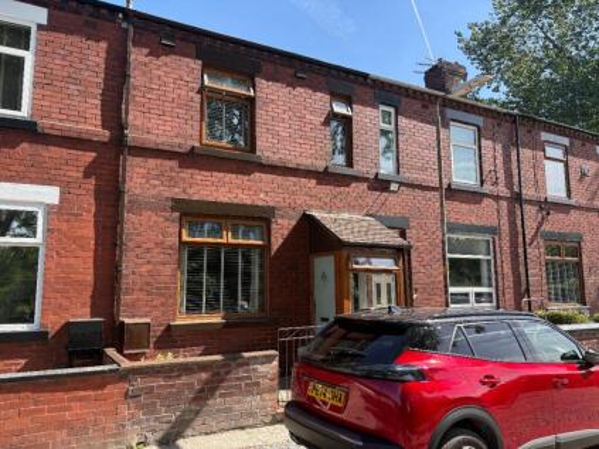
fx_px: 450
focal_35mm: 26
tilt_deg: +7.4
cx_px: 300
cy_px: 224
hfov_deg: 67.3
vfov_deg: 53.0
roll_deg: +0.1
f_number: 1.6
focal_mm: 5.96
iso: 50
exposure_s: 1/810
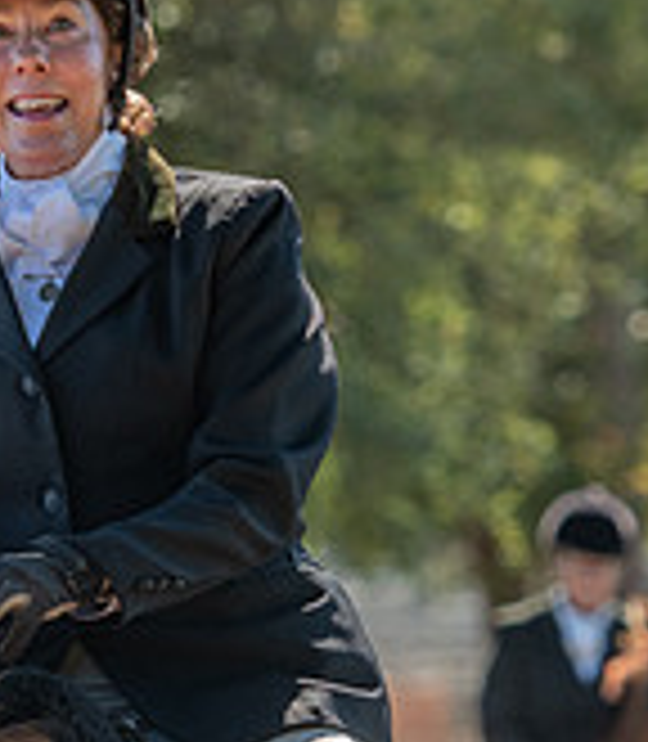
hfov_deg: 3.5
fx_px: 10545
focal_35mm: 463
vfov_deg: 4.0
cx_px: 58
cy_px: 607
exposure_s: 1/320
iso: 280
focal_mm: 125
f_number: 4
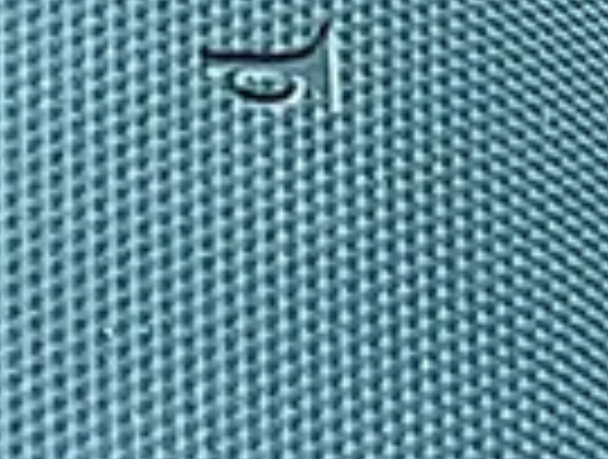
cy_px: 151
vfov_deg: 6.0
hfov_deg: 7.7
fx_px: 4368
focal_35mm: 248
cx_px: 1166
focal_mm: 6.86
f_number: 1.78
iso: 100
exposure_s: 1/207
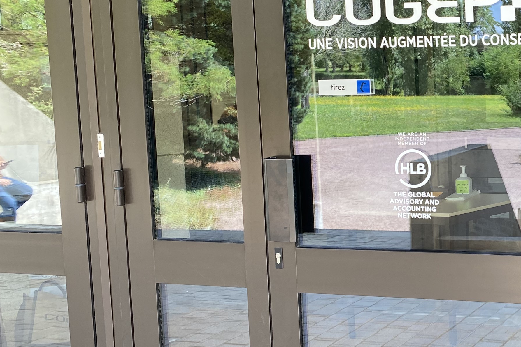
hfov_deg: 29.8
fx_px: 883
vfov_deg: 22.3
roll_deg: +1.9
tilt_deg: -6.9
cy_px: 156
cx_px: 564
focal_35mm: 61
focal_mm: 4.25
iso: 40
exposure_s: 1/122
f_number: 1.8
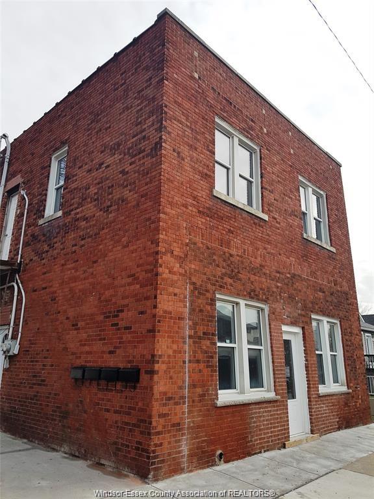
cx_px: 187
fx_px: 375
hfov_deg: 53.1
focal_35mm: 26
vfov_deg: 67.3
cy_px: 250
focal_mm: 4.2
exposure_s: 1/1756
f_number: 1.7
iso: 50
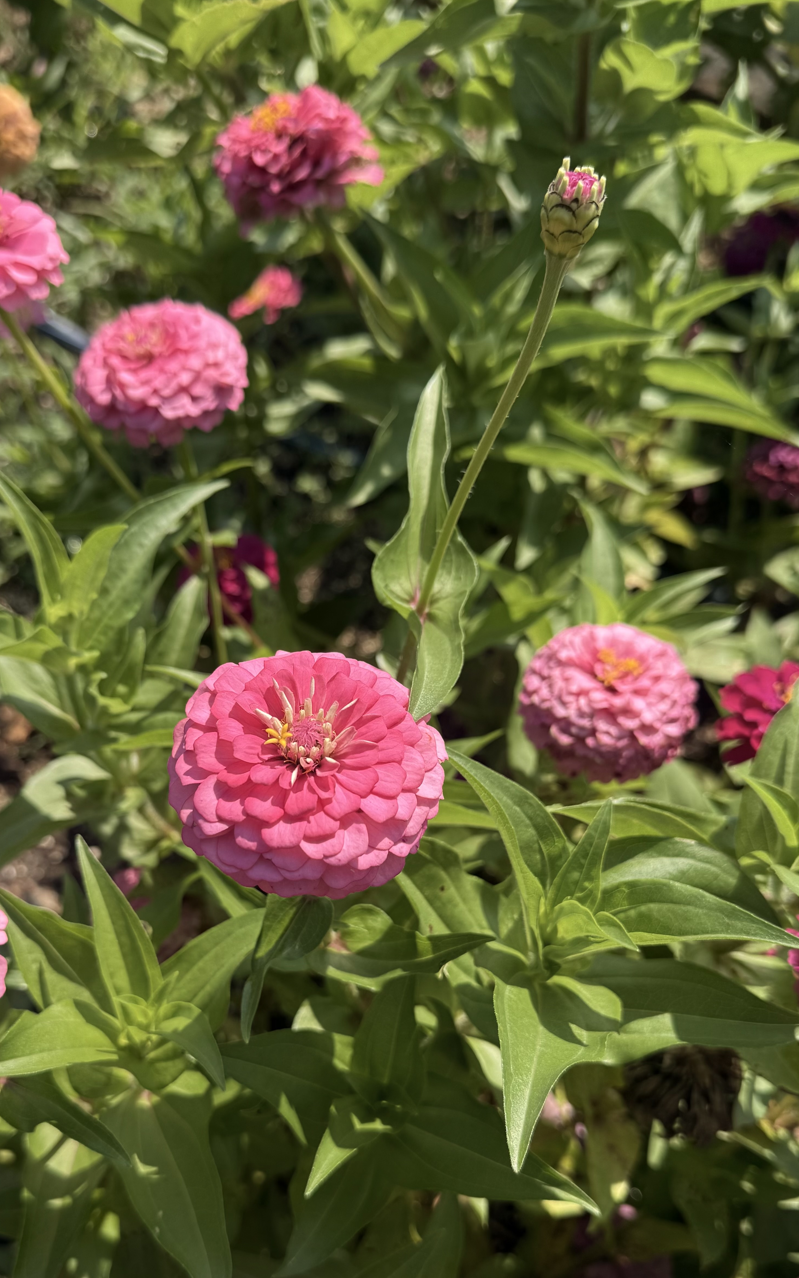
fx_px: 1080
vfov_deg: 60.8
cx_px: 337
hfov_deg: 40.5
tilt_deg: -54.8
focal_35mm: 31
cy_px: 762
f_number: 1.78
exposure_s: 1/2525
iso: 80
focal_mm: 6.76
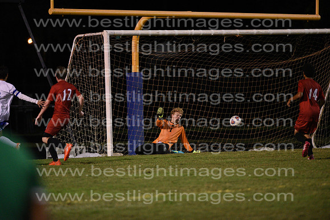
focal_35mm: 300
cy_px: 110
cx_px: 165
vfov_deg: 4.6
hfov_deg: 6.9
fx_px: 2751
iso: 8000
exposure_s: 1/800
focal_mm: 300
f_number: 3.2
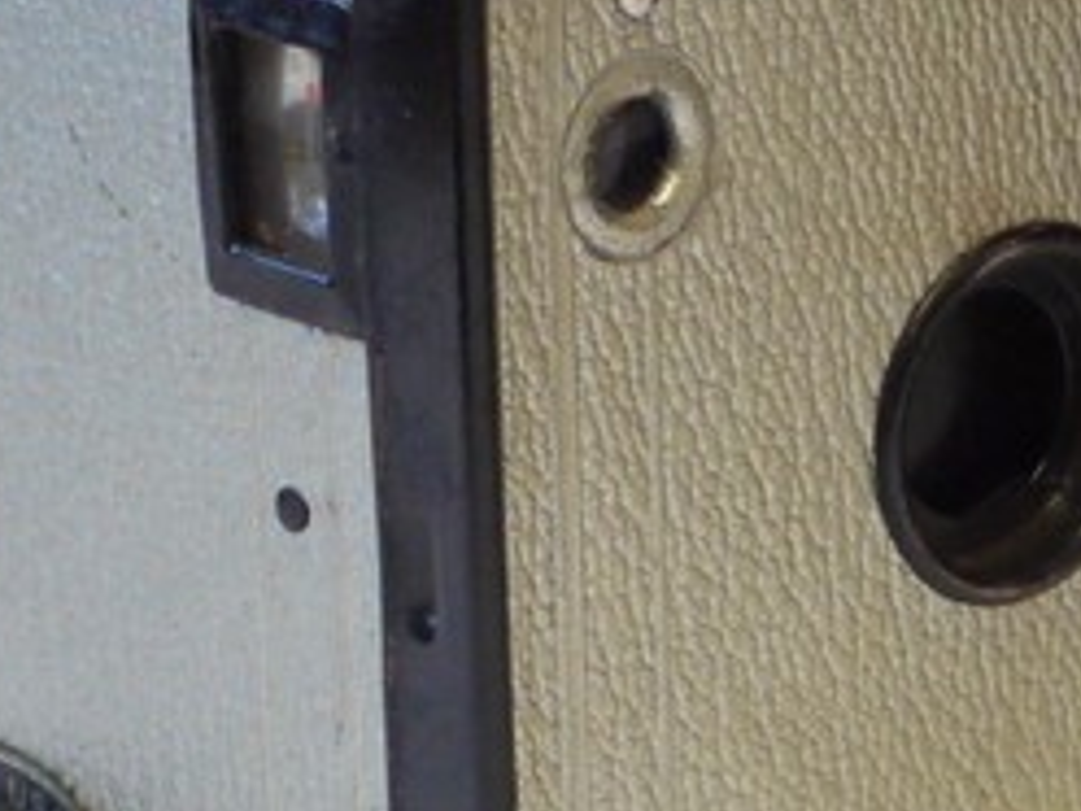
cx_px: 1574
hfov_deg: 9.5
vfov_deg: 7.3
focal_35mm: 203
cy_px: 196
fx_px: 6339
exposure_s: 1/40
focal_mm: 21
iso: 800
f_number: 8
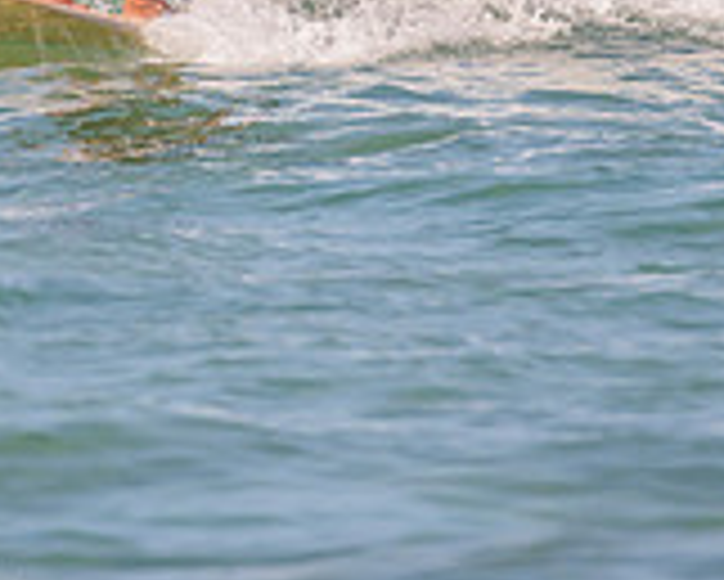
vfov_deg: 0.7
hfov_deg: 0.9
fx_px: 44425
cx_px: 90
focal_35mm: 2072
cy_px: -316
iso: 160
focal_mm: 500
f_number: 5.6
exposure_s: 1/2000
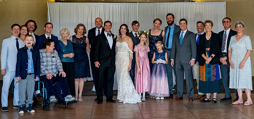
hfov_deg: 24.7
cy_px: 36
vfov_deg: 11.7
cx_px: 142
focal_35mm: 89
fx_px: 579
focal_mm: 70
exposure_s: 1/250
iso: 3200
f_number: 5
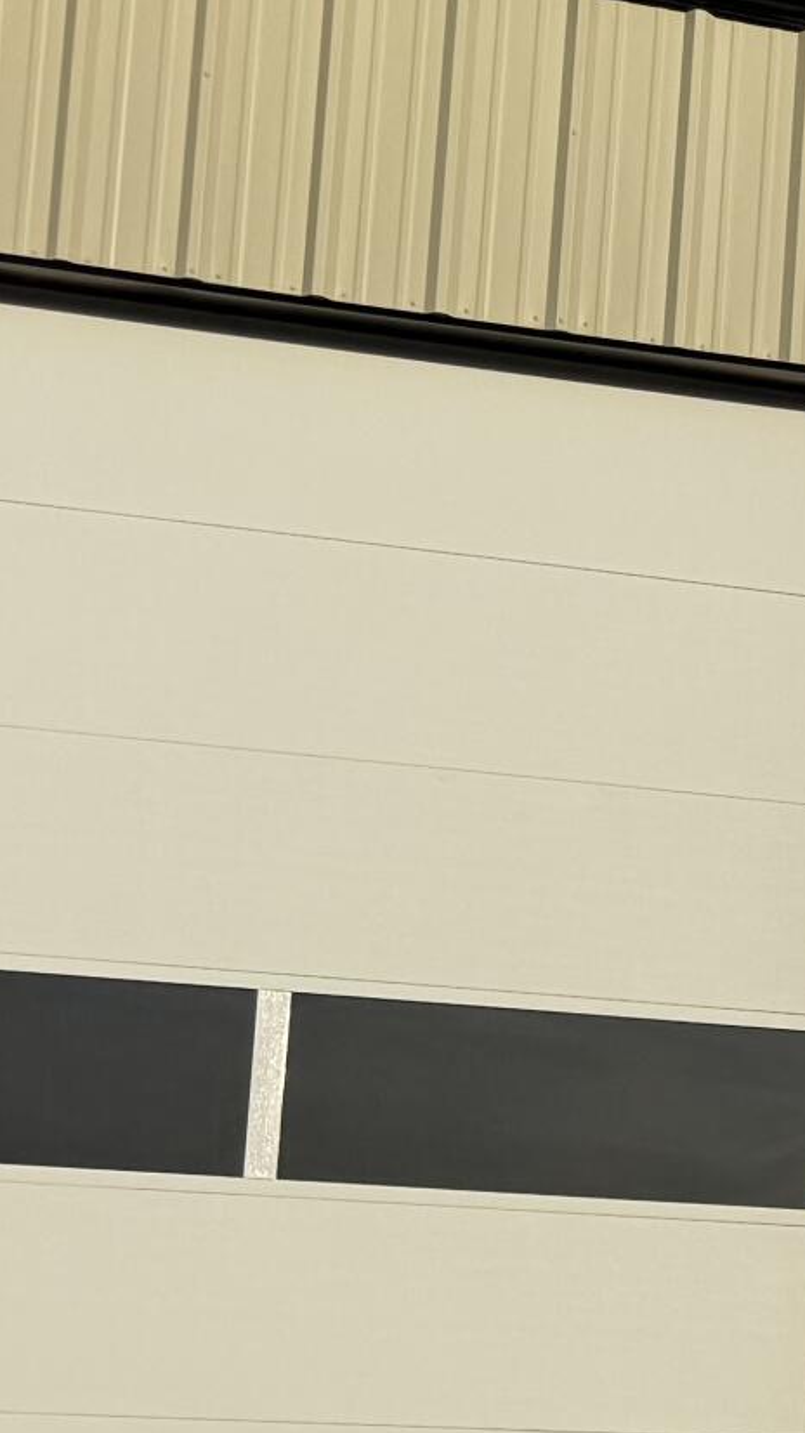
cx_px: 2129
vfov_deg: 22.0
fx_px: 3609
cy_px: 1227
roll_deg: -1.0
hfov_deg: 10.4
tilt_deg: +7.8
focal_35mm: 95
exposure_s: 1/8130
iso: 80
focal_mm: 6.76
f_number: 1.78
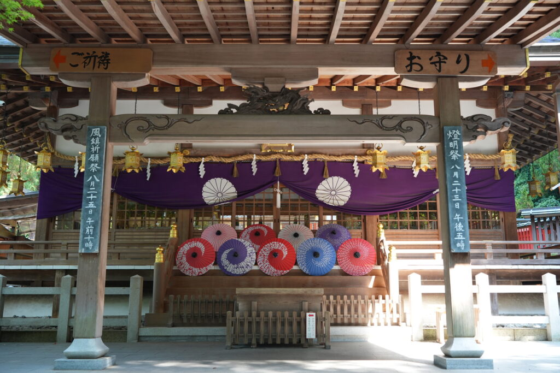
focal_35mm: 35
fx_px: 544
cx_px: 280
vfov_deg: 37.9
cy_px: 186
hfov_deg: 54.4
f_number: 3.5
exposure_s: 1/250
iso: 800
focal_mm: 35
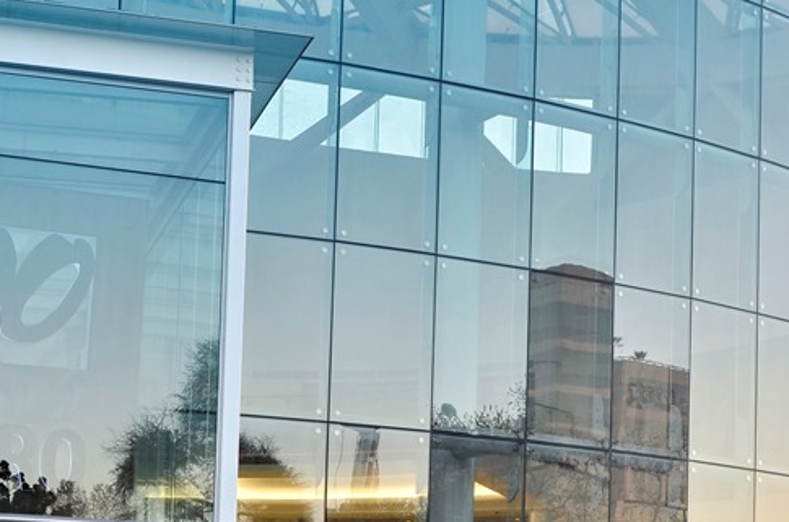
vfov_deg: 14.1
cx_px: 525
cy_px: 545
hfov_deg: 21.4
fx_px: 2077
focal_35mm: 95
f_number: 7.1
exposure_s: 1/1.6
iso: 100
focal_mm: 30
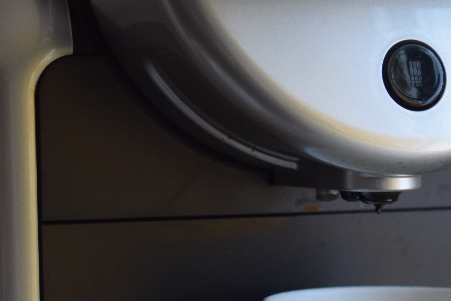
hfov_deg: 13.1
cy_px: 307
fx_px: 1929
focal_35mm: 154
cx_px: 482
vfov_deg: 8.9
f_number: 5.3
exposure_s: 1/80
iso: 400
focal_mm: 44
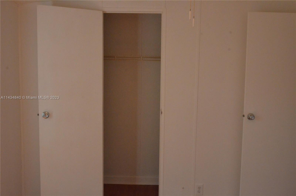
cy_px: 98
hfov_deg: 53.2
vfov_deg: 36.7
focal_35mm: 36
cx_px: 148
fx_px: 295
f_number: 13
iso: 5000
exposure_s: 1/640
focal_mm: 24
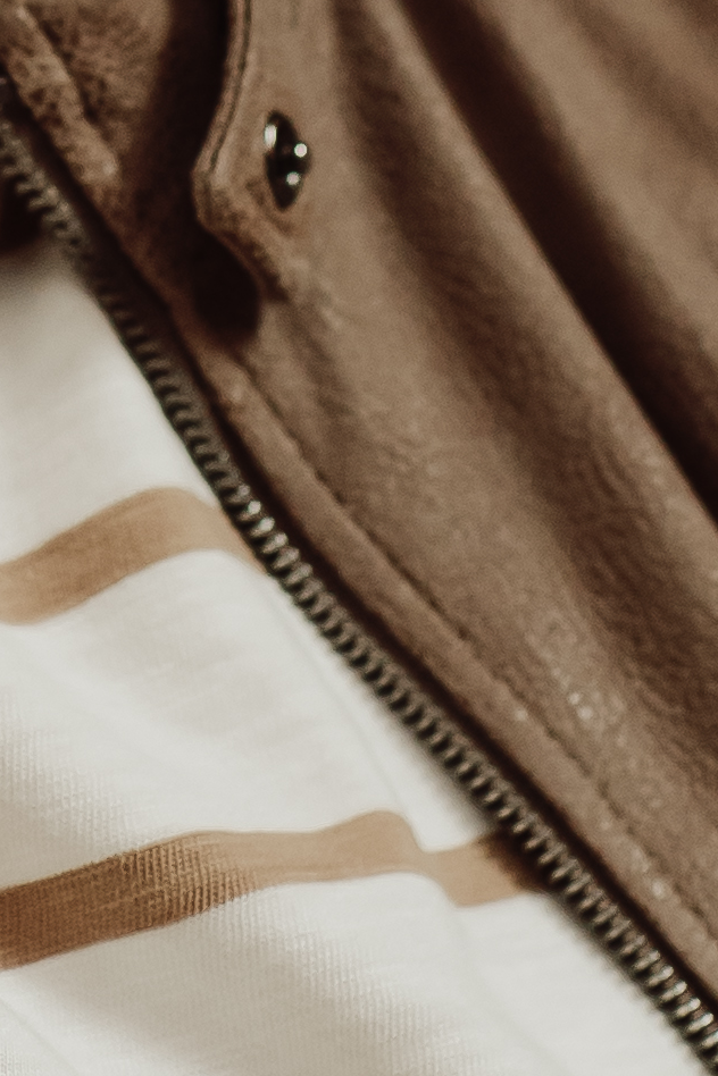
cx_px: -195
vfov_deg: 3.8
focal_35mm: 538
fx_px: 16094
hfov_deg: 2.6
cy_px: -468
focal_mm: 85
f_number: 2.8
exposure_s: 1/250
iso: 800
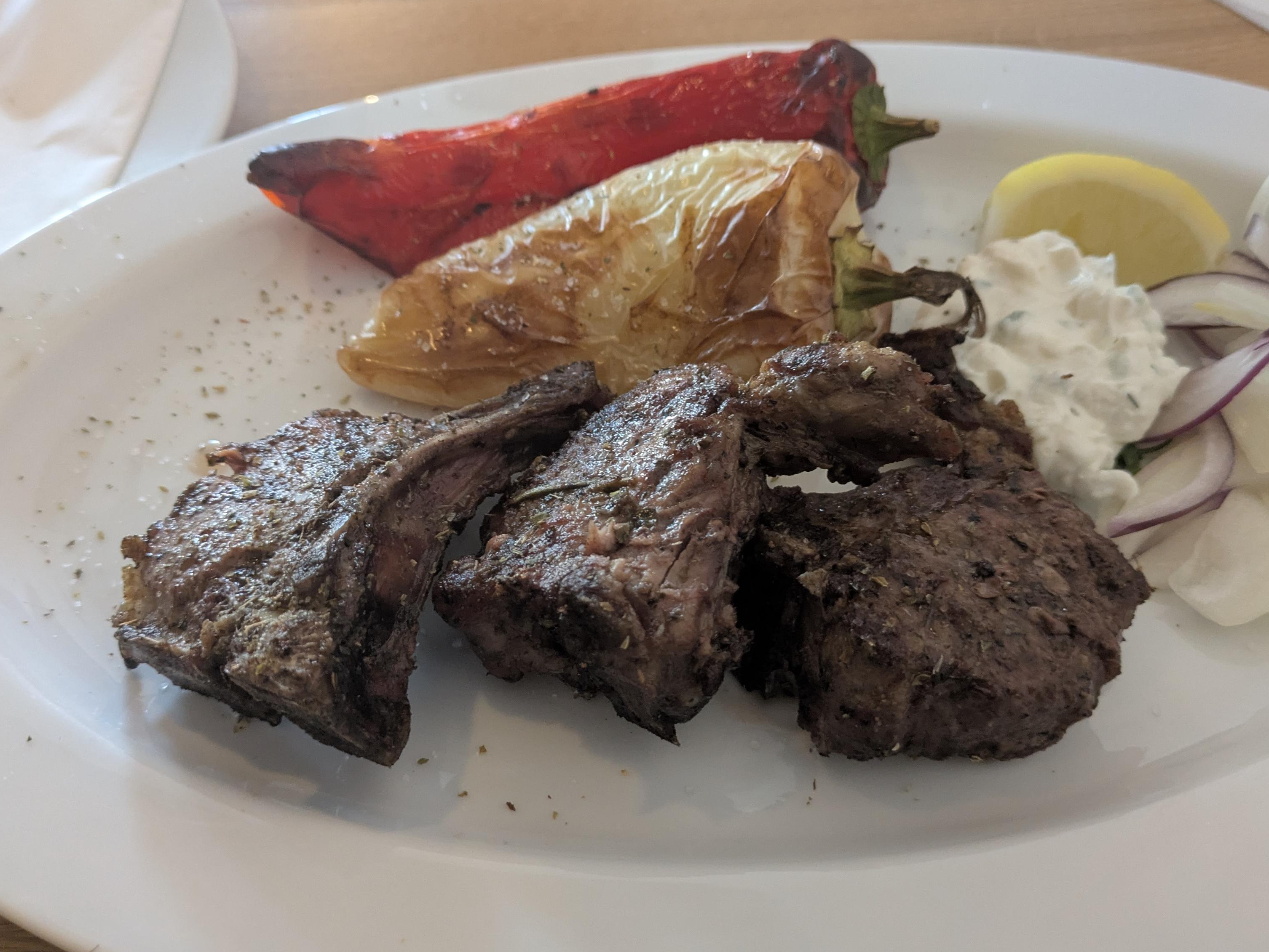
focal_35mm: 34
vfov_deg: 41.8
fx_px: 1247
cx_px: 637
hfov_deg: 53.9
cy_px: 476
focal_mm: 5.43
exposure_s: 1/33.3
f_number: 1.89
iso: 477
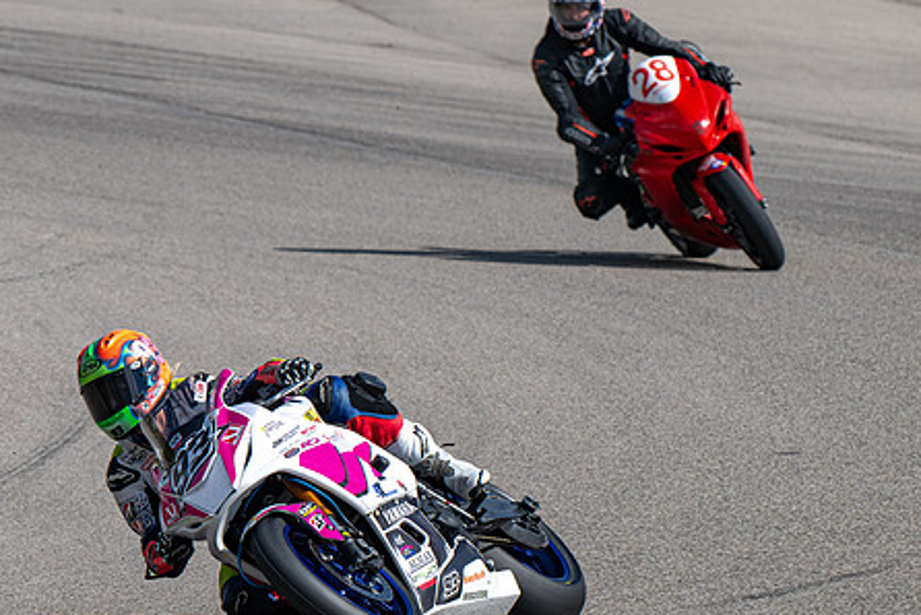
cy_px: 419
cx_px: 199
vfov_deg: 2.3
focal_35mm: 593
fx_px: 15180
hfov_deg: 3.5
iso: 220
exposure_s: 1/1250
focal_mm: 290
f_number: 9
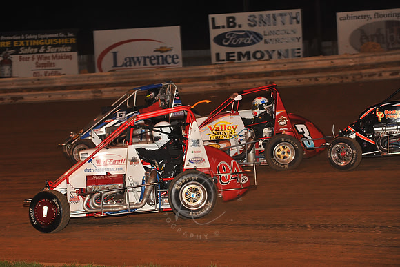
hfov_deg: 16.4
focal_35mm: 125
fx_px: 1389
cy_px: 134
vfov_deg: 11.0
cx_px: 200
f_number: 6.3
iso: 1000
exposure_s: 1/320
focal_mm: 125
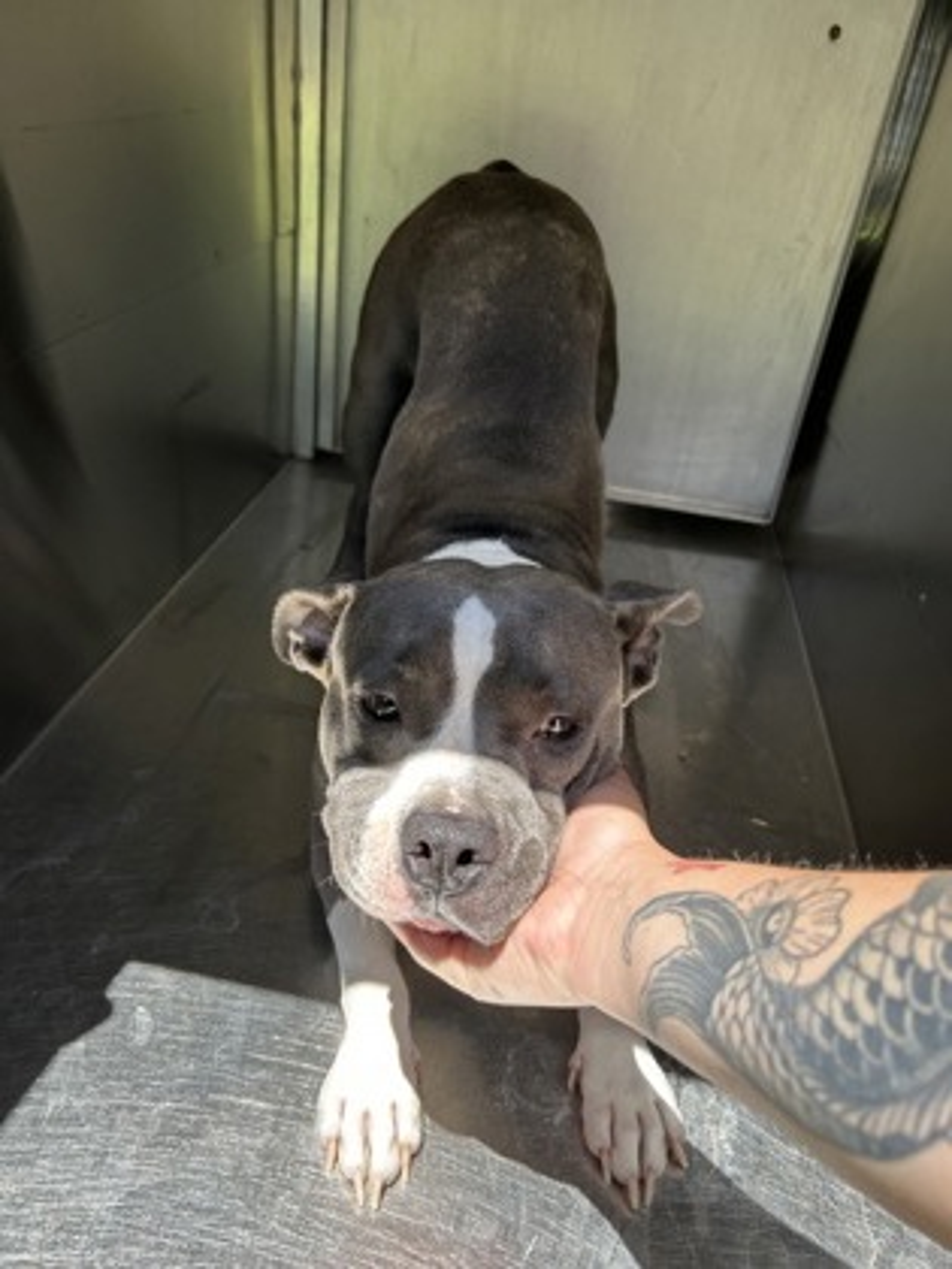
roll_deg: -8.4
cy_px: 634
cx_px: 476
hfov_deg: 53.1
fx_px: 953
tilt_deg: -30.5
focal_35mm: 26
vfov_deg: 67.3
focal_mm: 5.7
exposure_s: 1/932
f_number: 1.5
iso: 50
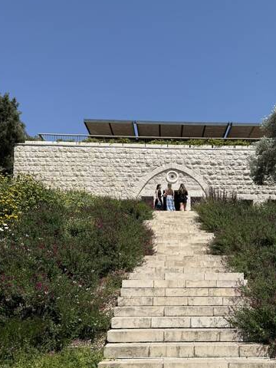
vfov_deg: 46.3
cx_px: 186
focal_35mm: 40
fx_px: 425
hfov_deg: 35.6
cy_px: 237
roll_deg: -2.8
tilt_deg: +5.4
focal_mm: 6.76
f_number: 1.78
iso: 80
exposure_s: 1/6711
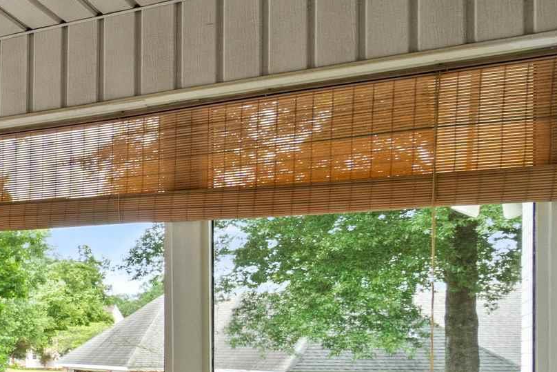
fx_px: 882
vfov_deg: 23.1
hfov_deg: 21.3
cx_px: -471
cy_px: 348
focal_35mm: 57
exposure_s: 1/15
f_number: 9
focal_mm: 10
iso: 250
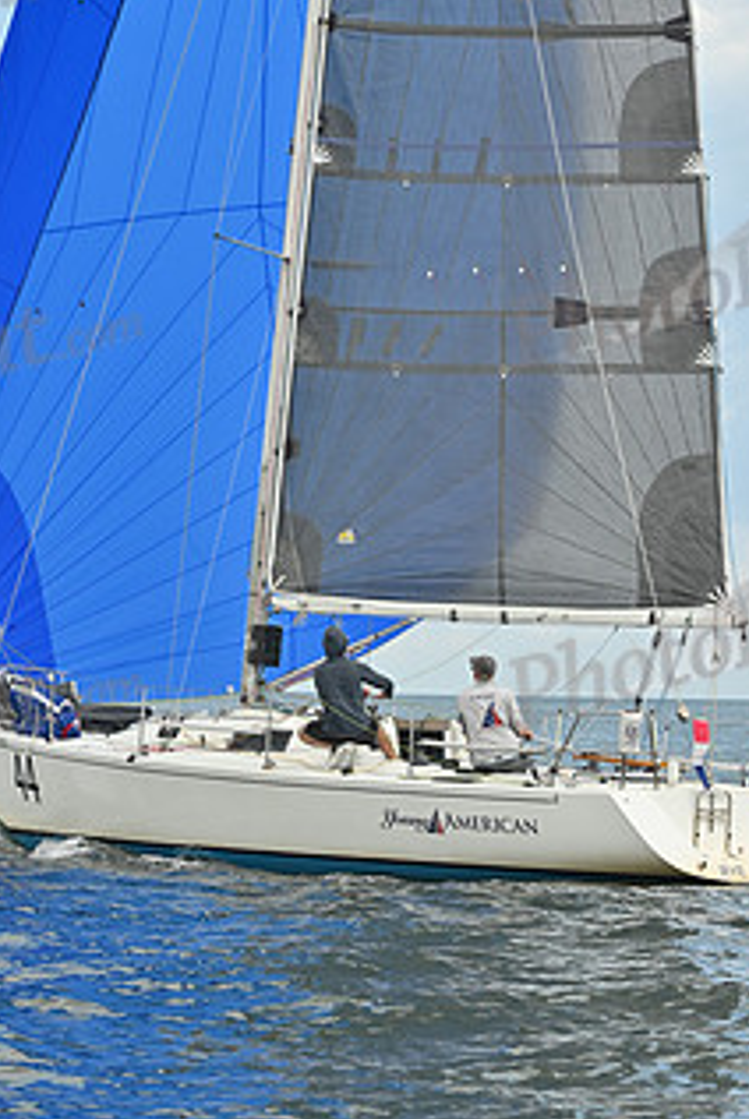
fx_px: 3986
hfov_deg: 10.7
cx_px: 327
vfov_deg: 15.8
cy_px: 145
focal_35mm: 128
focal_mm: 70
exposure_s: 1/1250
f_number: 6.3
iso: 320
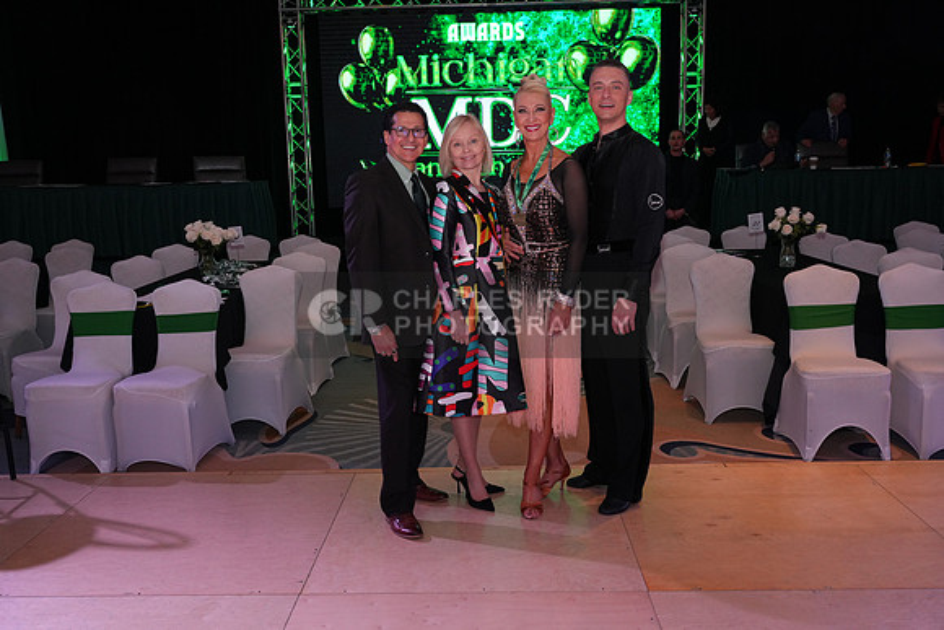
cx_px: 472
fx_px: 839
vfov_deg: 41.1
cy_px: 315
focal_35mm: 32
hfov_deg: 58.7
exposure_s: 1/250
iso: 2000
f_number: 7.1
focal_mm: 32
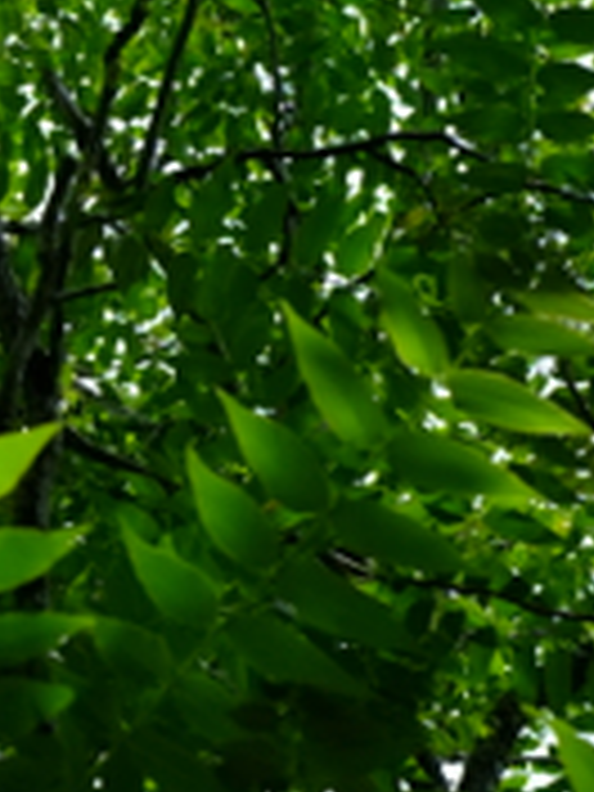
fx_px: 6635
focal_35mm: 290
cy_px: 92
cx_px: -1098
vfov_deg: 6.8
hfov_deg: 4.9
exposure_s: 1/1000
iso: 200
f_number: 4
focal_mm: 35
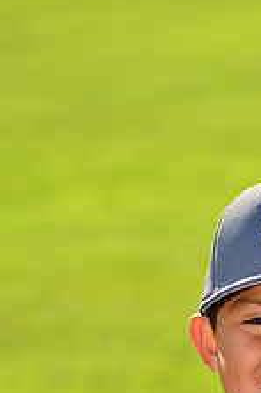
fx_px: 4868
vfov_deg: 4.6
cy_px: 464
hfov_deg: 3.1
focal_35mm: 447
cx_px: 257
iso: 100
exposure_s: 1/250
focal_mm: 170
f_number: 6.3
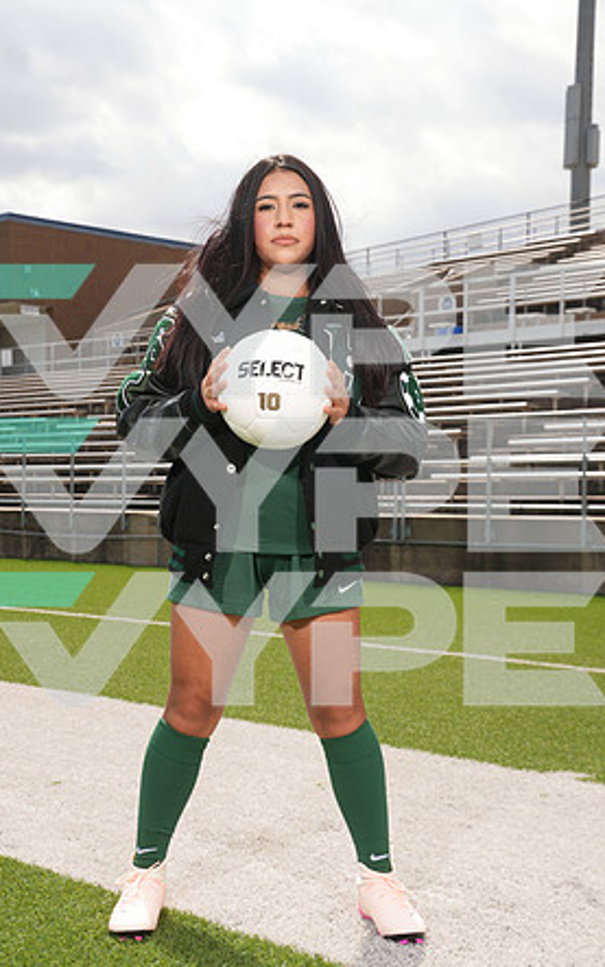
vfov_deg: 35.1
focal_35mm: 58
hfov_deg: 22.4
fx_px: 1530
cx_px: 290
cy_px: 487
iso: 125
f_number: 9
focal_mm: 56
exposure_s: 1/200
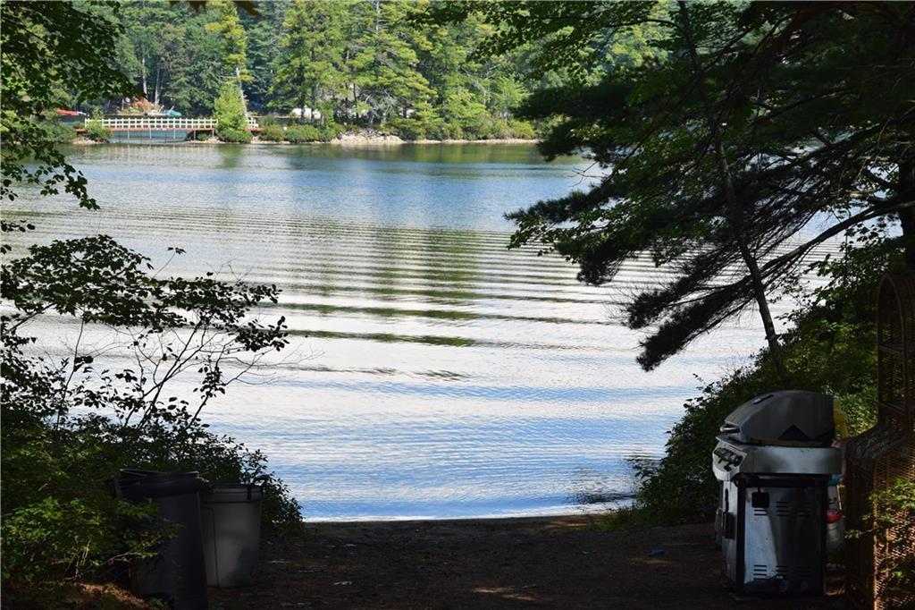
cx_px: 458
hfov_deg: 24.6
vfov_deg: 16.5
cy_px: 305
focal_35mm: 82
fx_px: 2096
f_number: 9
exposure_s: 1/320
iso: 200
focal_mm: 55
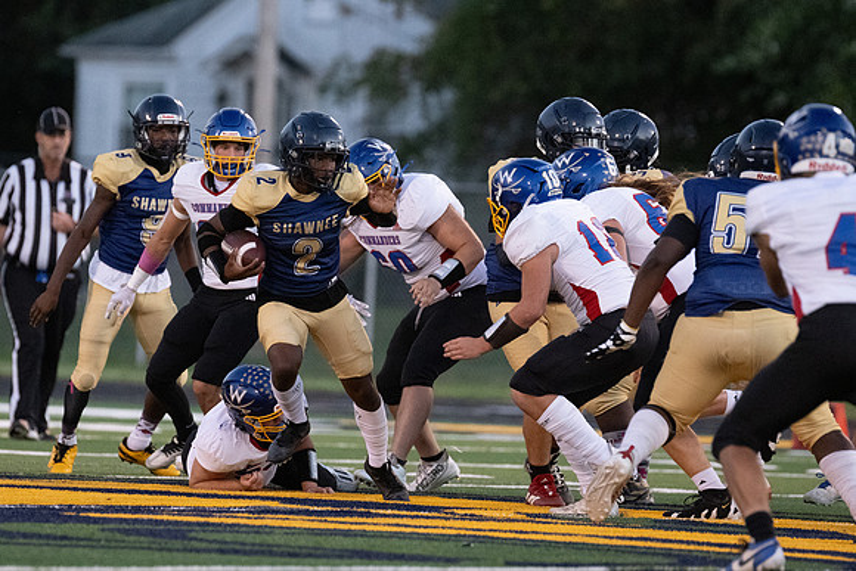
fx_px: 10056
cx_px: 335
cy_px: 263
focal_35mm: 423
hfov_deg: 4.9
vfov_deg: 3.3
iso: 10000
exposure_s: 1/1600
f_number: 3.5
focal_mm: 300
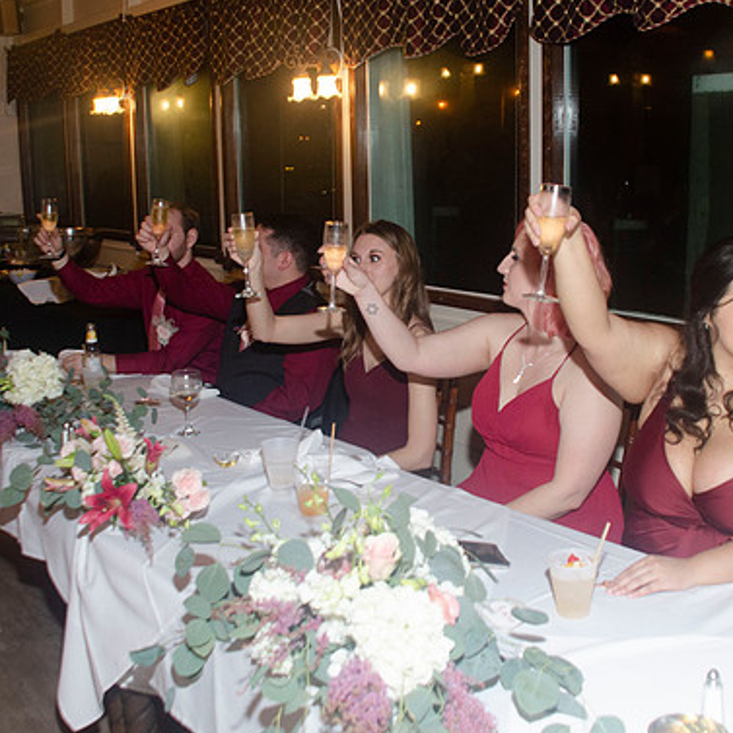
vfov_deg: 39.1
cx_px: 419
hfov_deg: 39.1
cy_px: 327
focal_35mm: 43
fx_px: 1030
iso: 400
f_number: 3.5
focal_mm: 18
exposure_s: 1/60
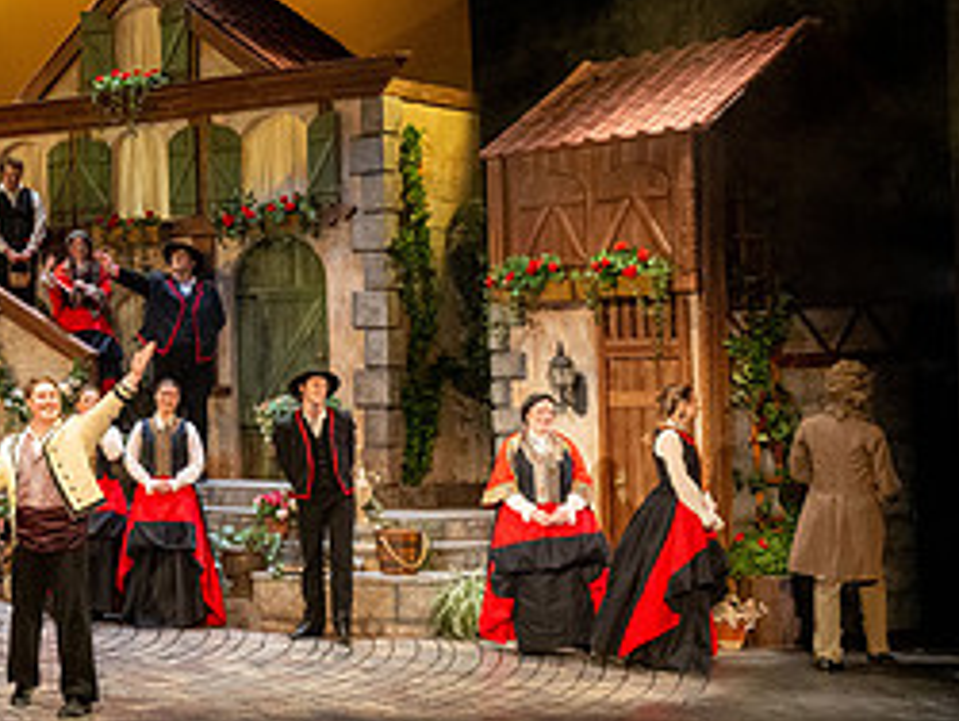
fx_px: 1969
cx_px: -291
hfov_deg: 24.0
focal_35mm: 71
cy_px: 270
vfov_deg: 20.7
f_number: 5.6
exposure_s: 1/160
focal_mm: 28
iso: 1600
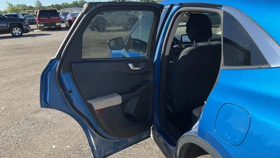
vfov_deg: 36.7
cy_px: 76
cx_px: 139
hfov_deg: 61.0
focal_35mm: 32
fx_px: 238
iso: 25
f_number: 1.8
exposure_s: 1/709
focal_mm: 3
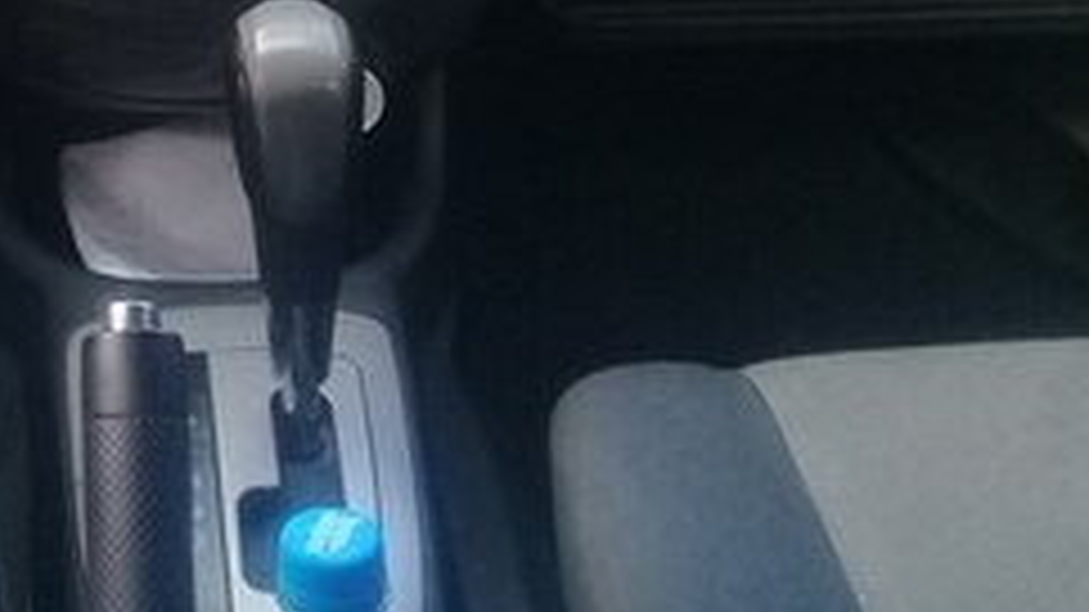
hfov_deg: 22.6
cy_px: -488
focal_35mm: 92
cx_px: 99
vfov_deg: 12.1
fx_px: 2656
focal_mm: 3.3
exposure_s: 1/100
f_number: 2.2
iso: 80
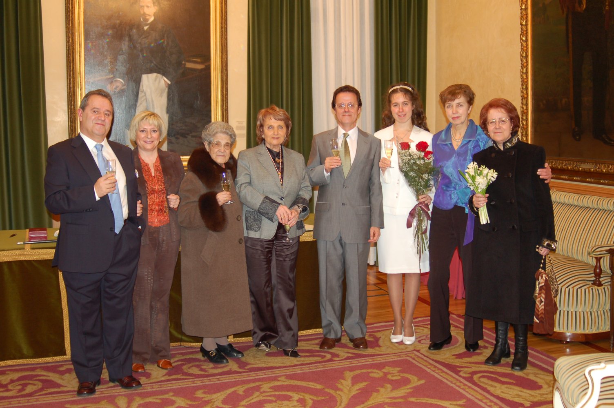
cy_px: 204
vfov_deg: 31.8
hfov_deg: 46.4
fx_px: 716
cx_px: 307
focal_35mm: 42
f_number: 3.3
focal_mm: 28
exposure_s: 1/60
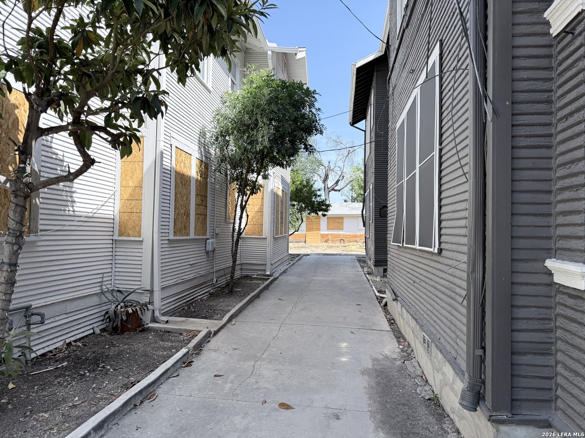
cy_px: 219
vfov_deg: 56.8
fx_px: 406
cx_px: 292
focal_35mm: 24
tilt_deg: +1.5
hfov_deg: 71.6
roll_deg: -0.7
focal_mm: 6.76
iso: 100
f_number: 1.78
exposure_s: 1/2053
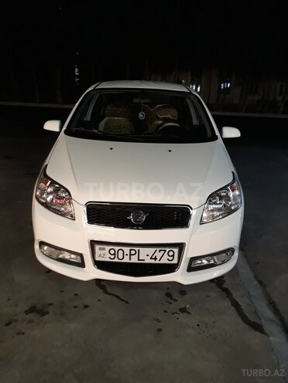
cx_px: 144
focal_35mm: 27
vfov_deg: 65.3
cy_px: 192
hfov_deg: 51.4
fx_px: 300
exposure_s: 1/20
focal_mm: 3.71
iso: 500
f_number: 1.7
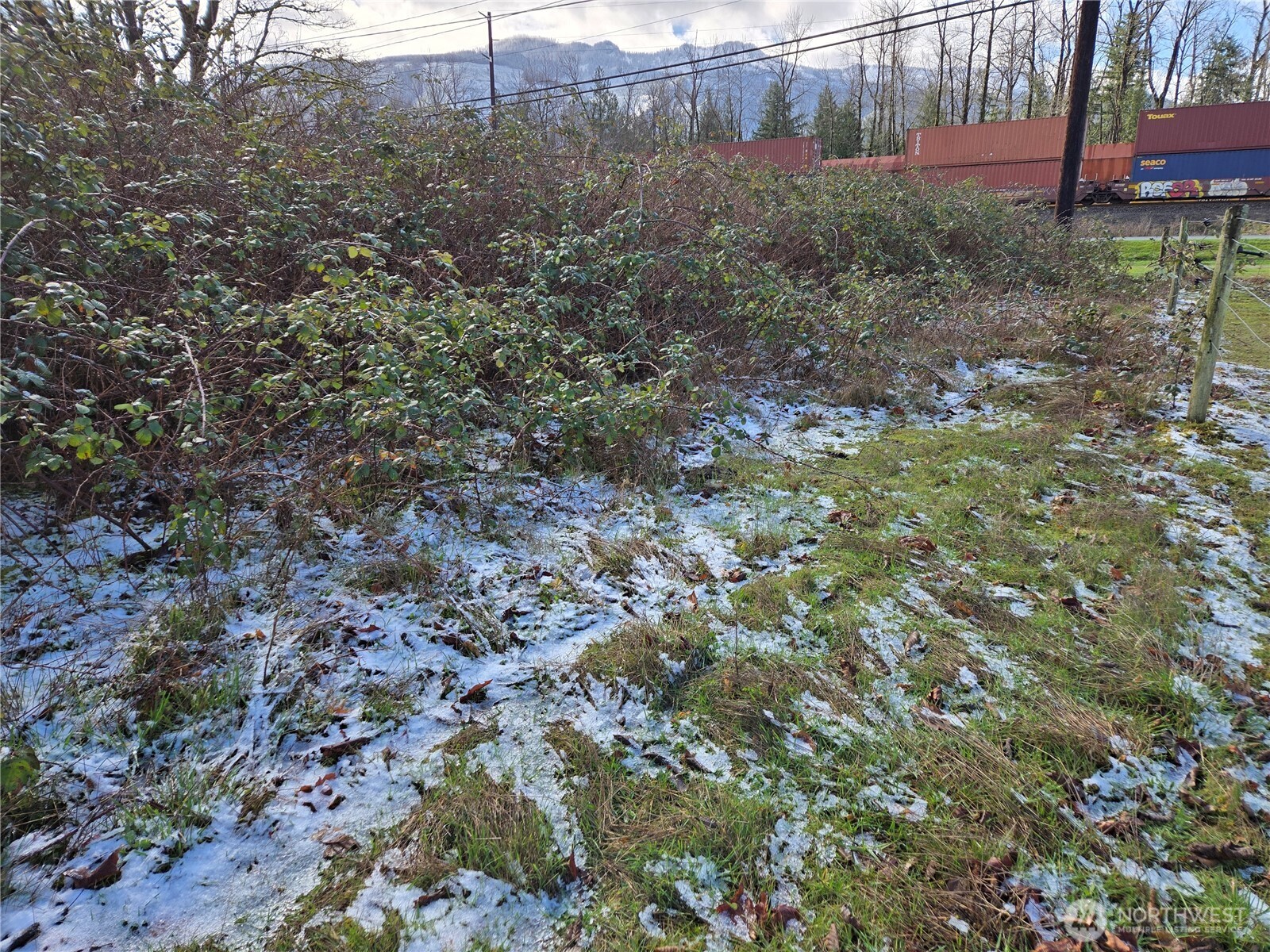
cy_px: 476
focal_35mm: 23
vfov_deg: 58.9
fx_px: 844
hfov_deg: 73.9
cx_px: 635
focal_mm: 5.4
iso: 25
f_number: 1.8
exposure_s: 1/1339
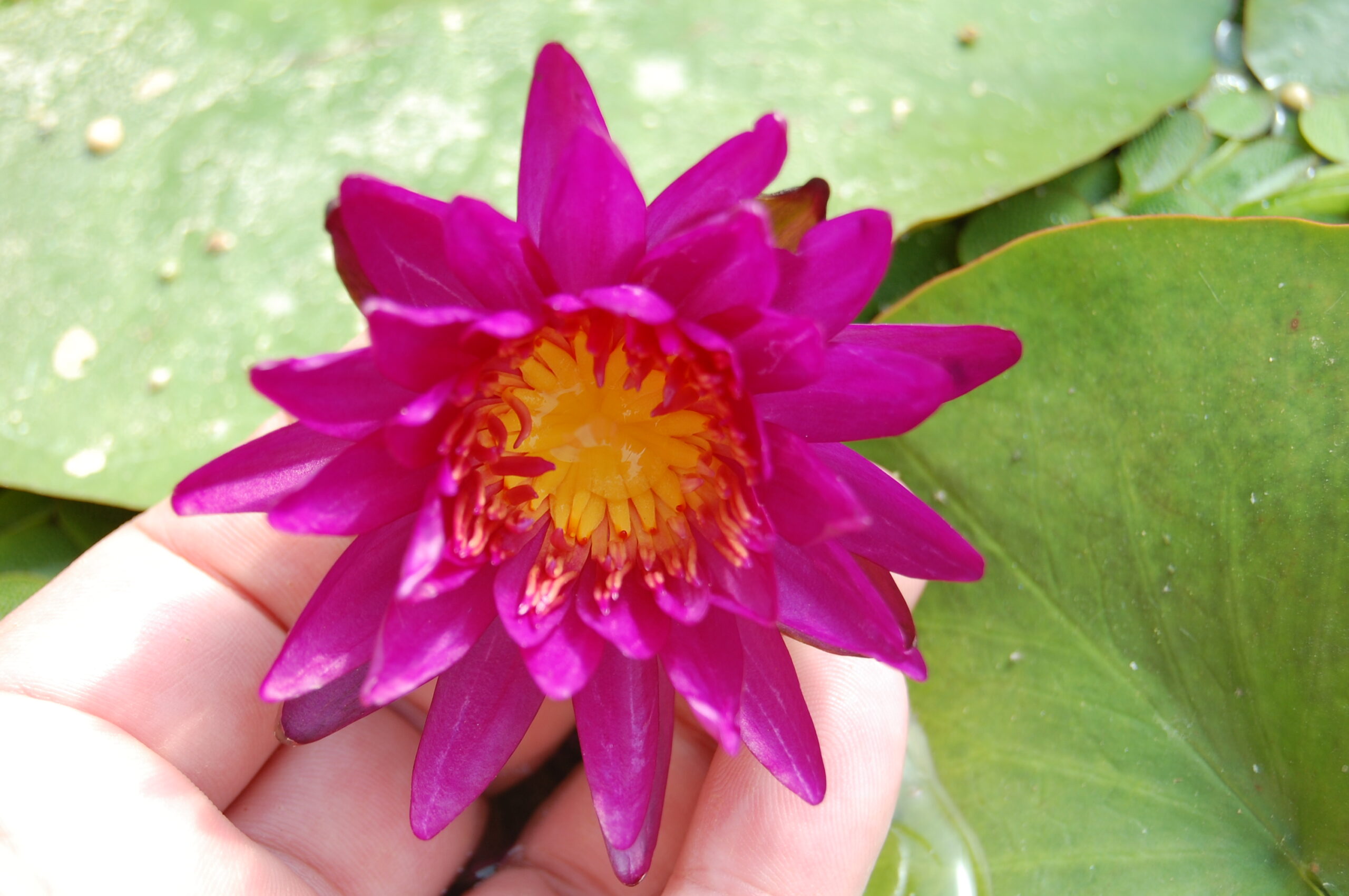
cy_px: 448
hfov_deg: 24.6
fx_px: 3089
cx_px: 674
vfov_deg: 16.5
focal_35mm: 82
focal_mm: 55
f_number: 6.3
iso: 200
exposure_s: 1/160
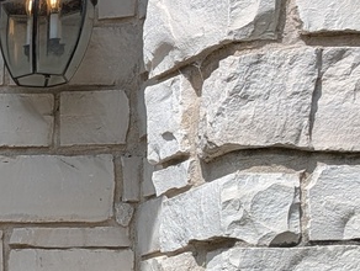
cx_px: -448
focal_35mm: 118
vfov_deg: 11.9
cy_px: 434
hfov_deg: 13.3
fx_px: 1229
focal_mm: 6.9
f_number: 1.68
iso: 22
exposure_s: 1/1294
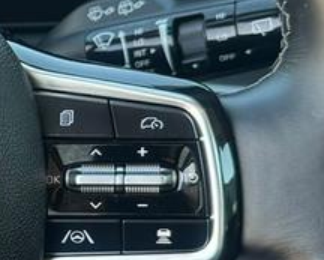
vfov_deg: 11.1
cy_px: 204
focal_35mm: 139
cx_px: -252
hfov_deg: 12.7
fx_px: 1333
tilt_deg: -34.1
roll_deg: -0.2
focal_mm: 6.76
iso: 64
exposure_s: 1/121
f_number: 1.78
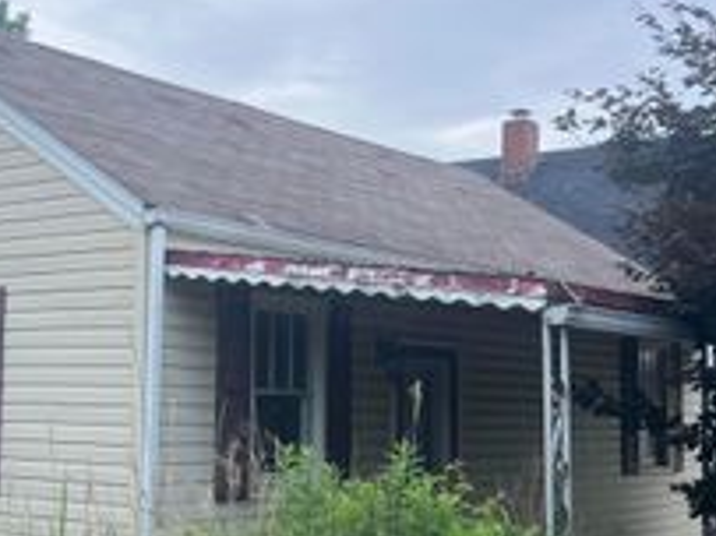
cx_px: 243
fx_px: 1323
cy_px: 298
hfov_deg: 30.1
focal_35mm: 64
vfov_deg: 22.9
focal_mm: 5.7
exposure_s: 1/2841
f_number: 1.5
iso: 50
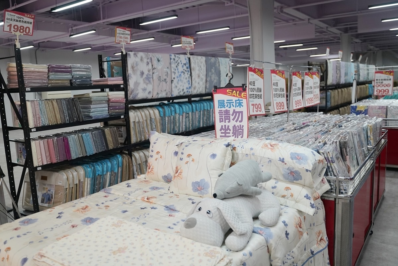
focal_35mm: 30
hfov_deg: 61.9
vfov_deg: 43.6
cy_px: 133
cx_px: 199
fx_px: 332
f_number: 3.2
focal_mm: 30
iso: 1600
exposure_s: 1/160
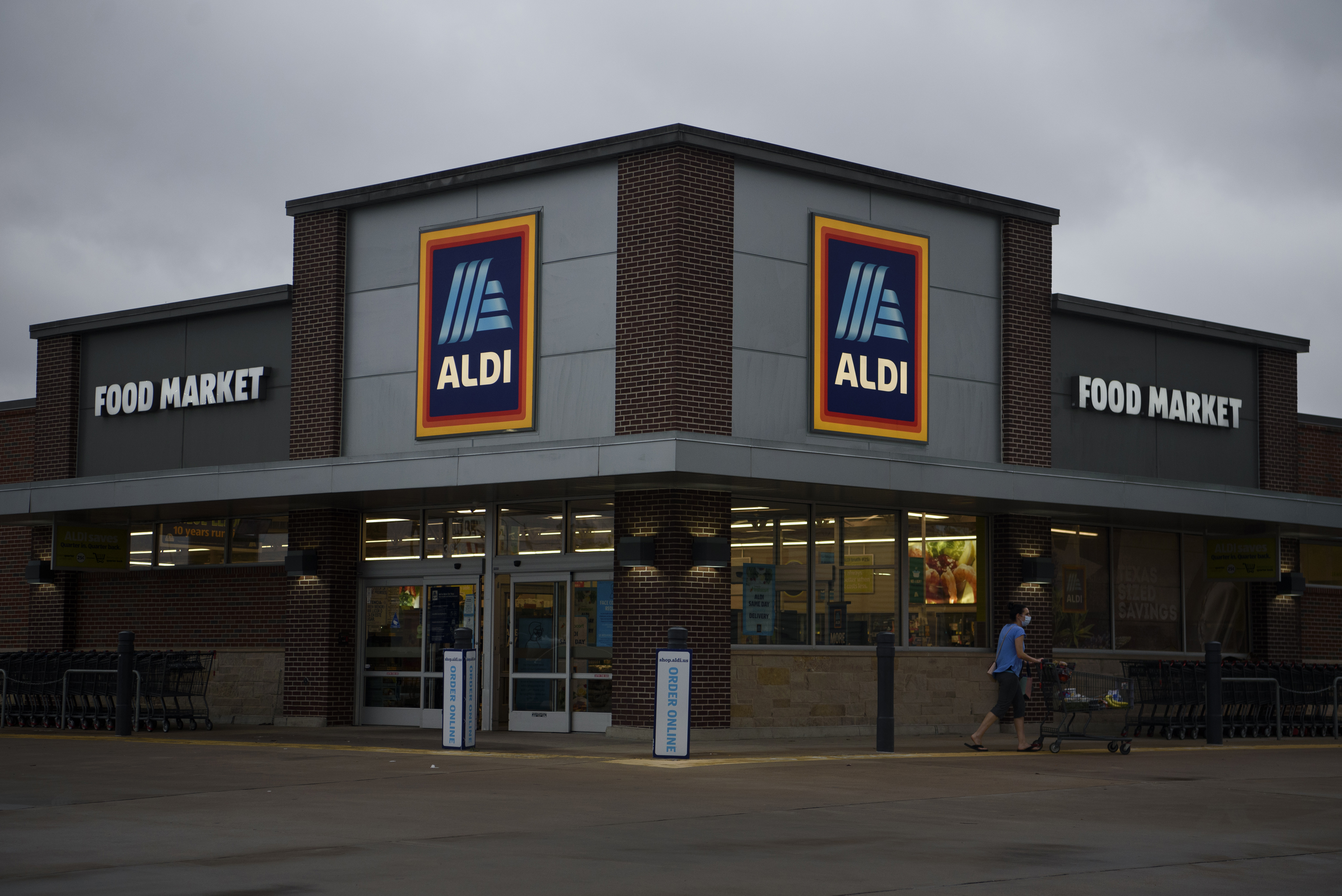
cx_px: 671
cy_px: 448
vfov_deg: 21.9
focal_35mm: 62
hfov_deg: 32.4
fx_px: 2312
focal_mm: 62
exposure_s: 1/800
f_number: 3.5
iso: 500
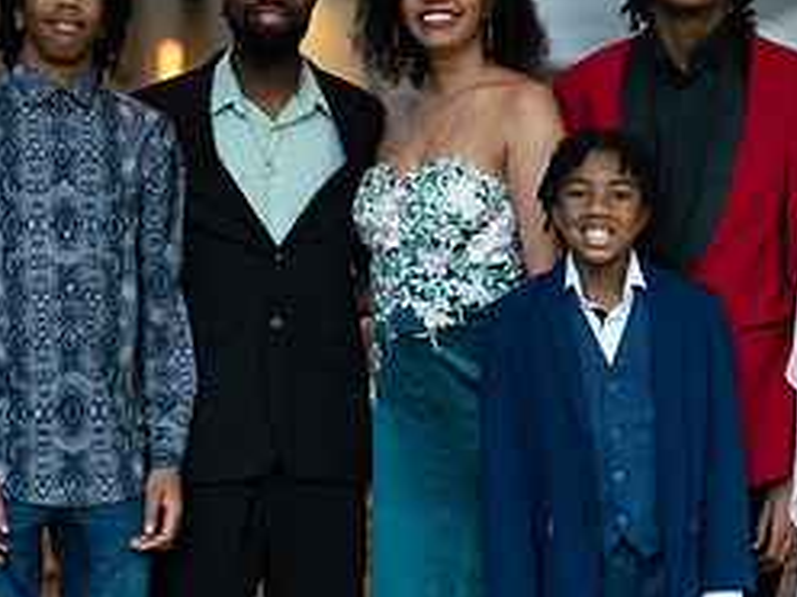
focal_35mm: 131
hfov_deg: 15.0
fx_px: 3016
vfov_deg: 11.3
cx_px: 332
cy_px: 371
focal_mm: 50
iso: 320
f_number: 1.2
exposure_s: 1/320
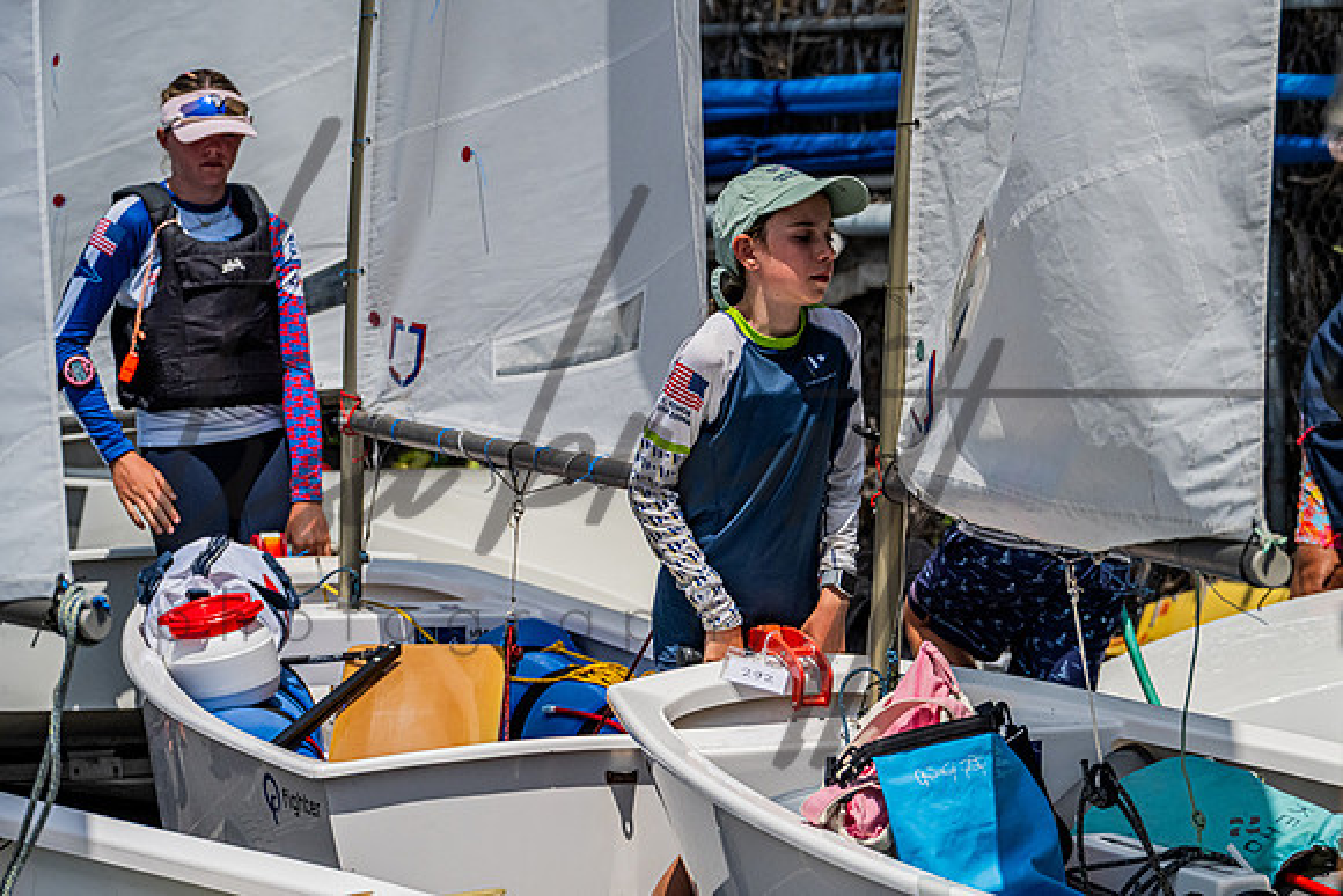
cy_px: 425
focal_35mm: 152
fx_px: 5659
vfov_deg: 9.1
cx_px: 765
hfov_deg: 13.5
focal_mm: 130
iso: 1000
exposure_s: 1/8000
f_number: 7.1
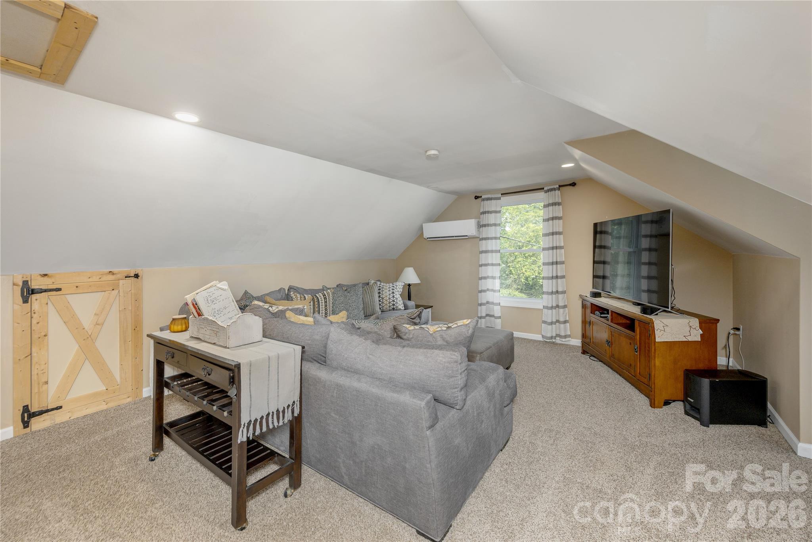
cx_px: 406
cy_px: 271
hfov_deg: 104.2
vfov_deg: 81.3
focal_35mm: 14
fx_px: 316
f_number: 7.1
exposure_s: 1/200
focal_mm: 14
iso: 320
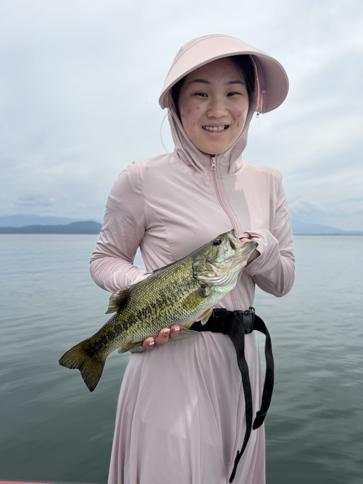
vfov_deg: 71.6
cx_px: 182
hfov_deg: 56.8
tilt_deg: +0.3
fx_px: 336
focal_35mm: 24
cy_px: 242
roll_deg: -0.5
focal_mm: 6.76
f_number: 1.78
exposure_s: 1/4167
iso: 100
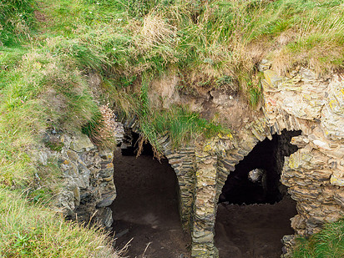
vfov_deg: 41.3
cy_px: 168
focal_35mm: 34
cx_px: 201
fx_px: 338
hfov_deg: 53.7
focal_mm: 12
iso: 200
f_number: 7.1
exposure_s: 1/10
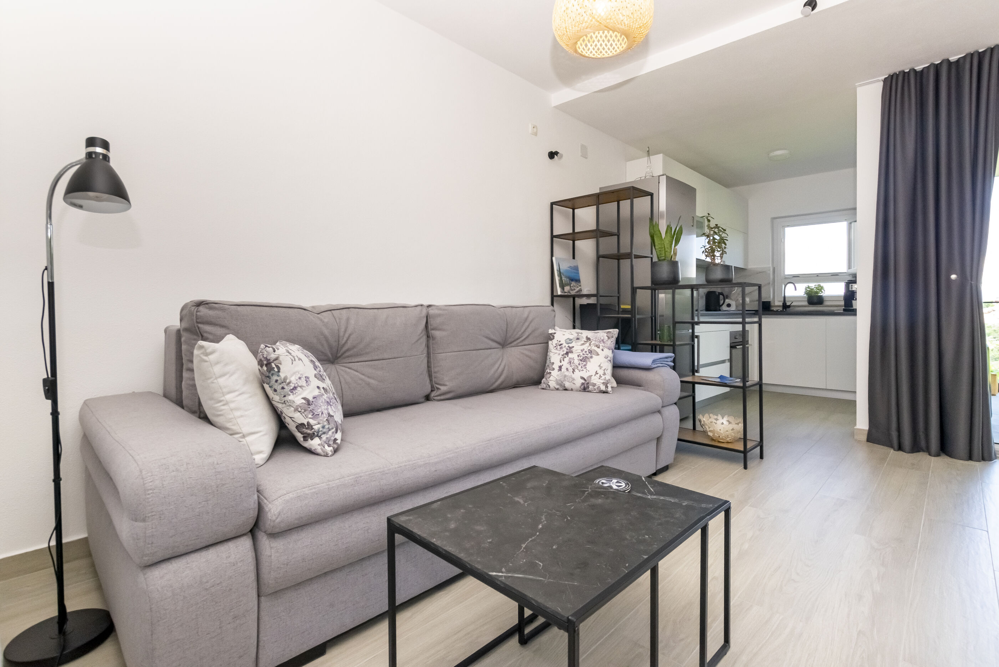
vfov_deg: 69.7
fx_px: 479
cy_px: 334
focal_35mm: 17
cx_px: 500
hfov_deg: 92.4
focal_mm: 11.5
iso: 800
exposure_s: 1/200
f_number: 7.1
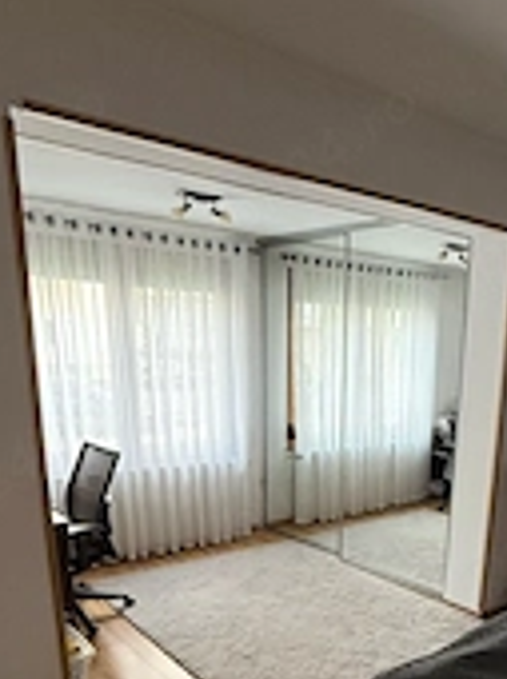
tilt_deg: -15.9
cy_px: 543
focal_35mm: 33
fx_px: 646
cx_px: 367
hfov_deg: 41.8
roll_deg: -2.9
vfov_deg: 51.9
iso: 400
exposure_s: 1/60
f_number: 2.2
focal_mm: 2.22
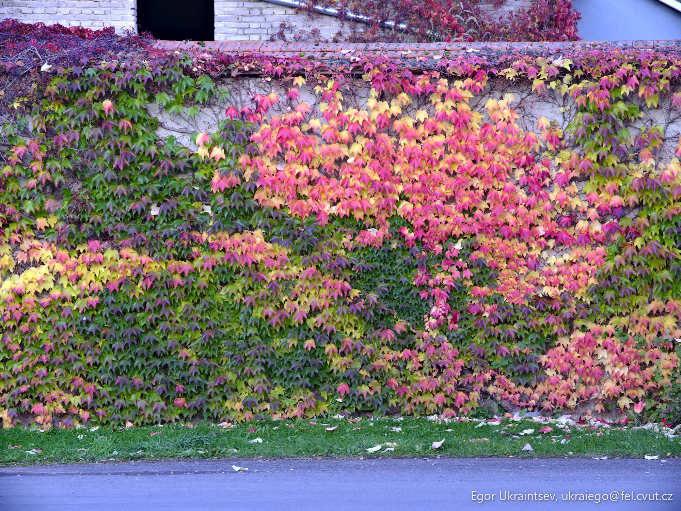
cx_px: 340
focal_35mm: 158
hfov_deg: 12.5
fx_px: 3108
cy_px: 256
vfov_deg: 9.4
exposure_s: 1/1.8
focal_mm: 200
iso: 100
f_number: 8
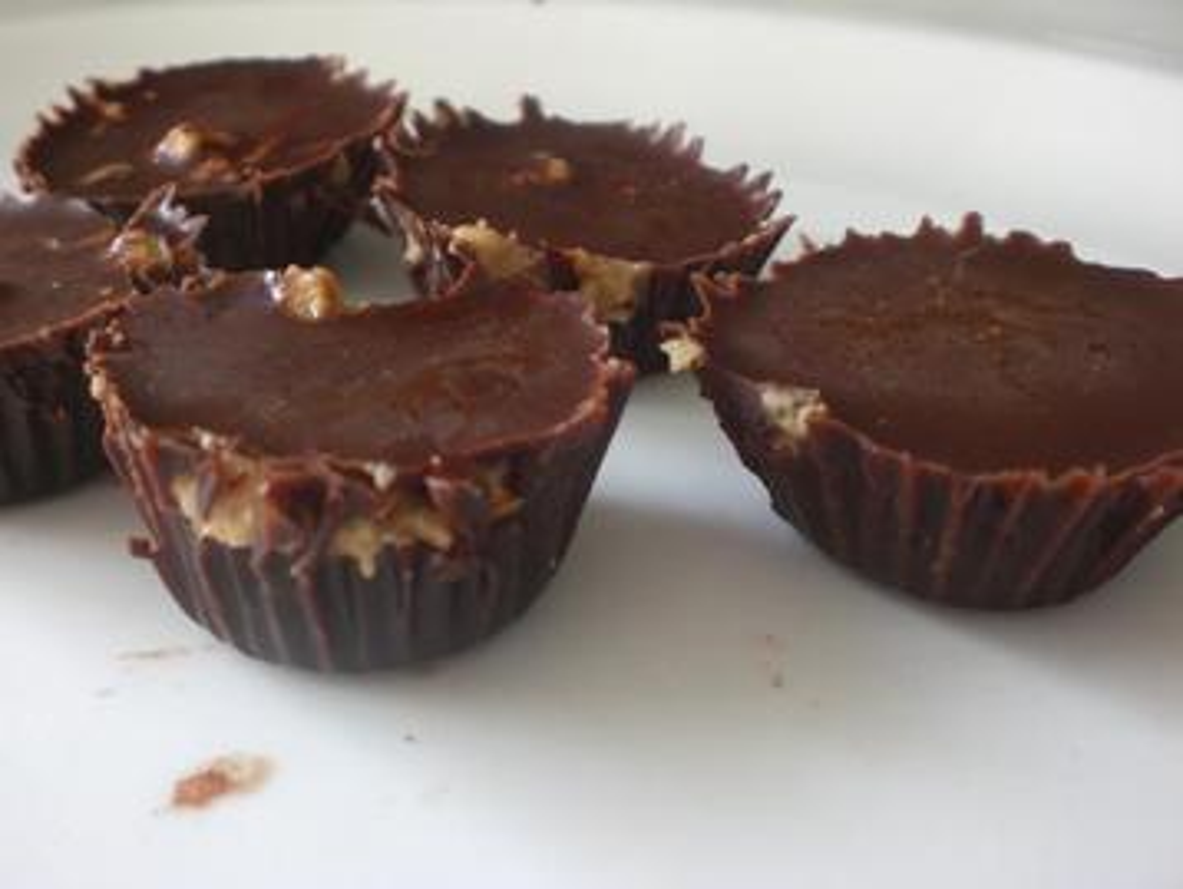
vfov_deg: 37.8
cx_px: 592
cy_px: 444
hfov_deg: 48.9
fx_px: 1300
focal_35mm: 38
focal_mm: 6.3
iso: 200
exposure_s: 1/80
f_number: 3.1
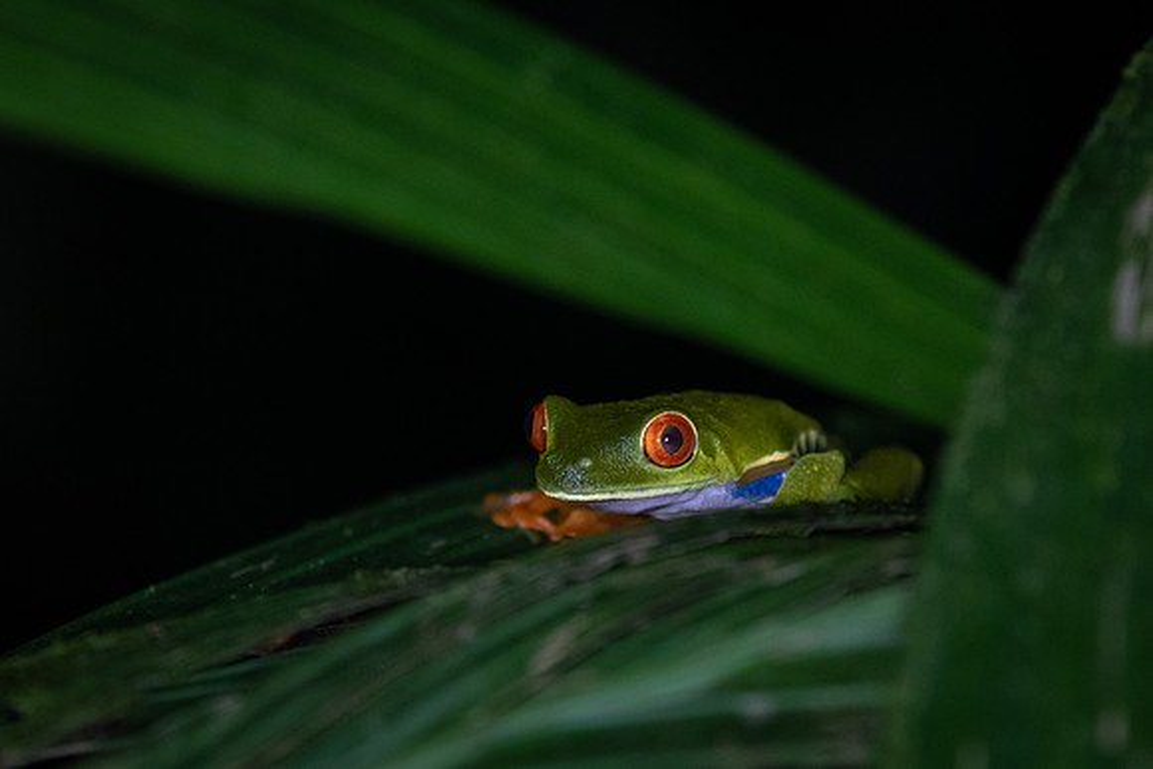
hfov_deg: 4.6
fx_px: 14292
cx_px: 688
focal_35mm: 446
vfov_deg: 3.1
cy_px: 473
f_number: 4.5
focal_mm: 200
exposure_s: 1/60
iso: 1600
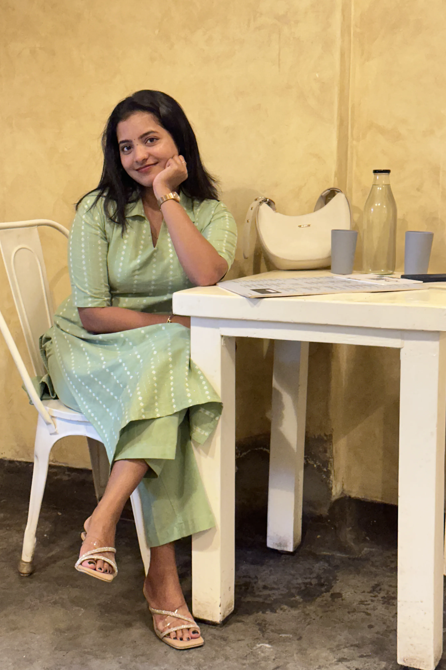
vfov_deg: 39.6
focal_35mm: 50
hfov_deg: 27.0
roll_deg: -0.3
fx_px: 929
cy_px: 335
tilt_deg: -8.0
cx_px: 225
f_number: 1.78
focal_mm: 6.86
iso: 640
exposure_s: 1/20
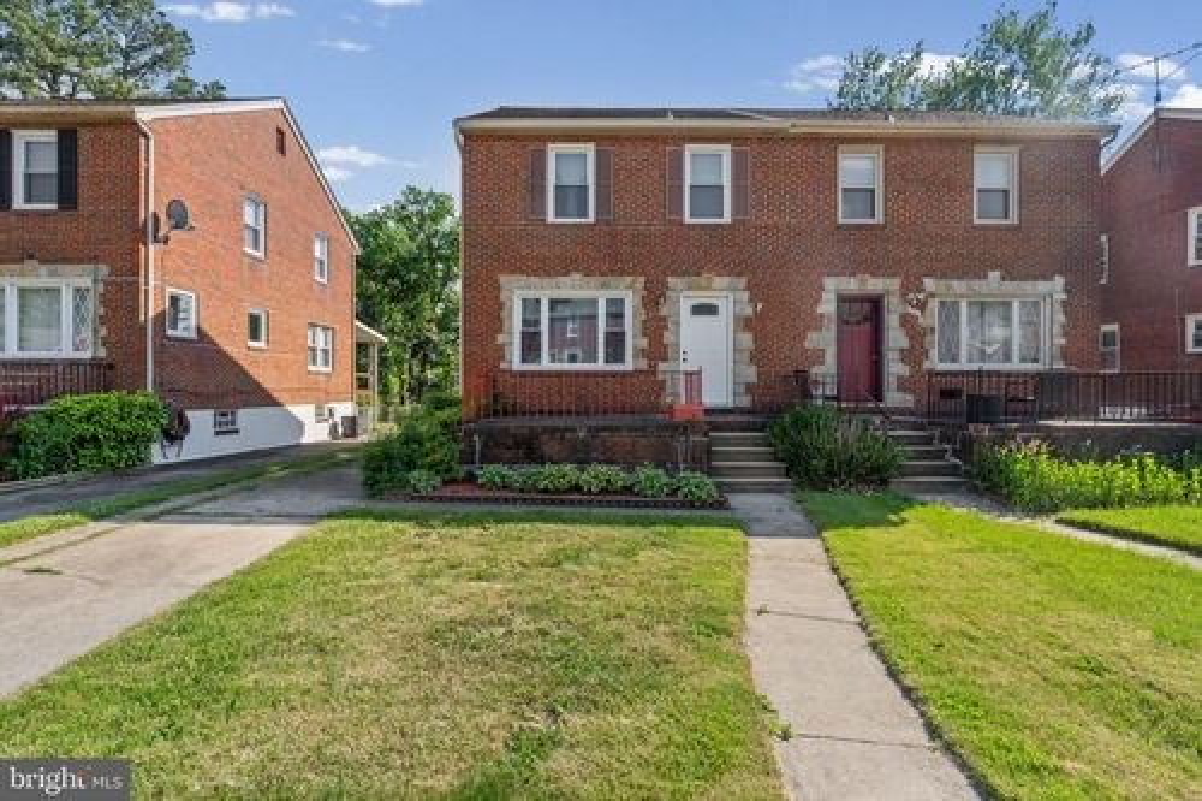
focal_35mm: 16
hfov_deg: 96.8
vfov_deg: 73.7
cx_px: 601
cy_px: 400
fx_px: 534
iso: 200
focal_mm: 16
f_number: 8
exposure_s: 1/320
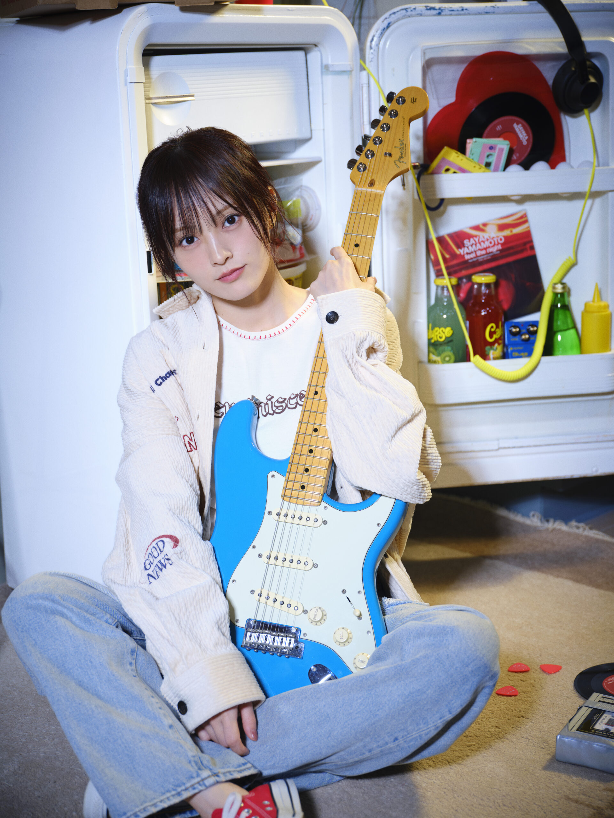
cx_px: 307
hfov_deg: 23.7
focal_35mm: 62
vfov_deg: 31.2
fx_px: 1466
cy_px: 409
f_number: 5
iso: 160
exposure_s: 1/125
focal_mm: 78
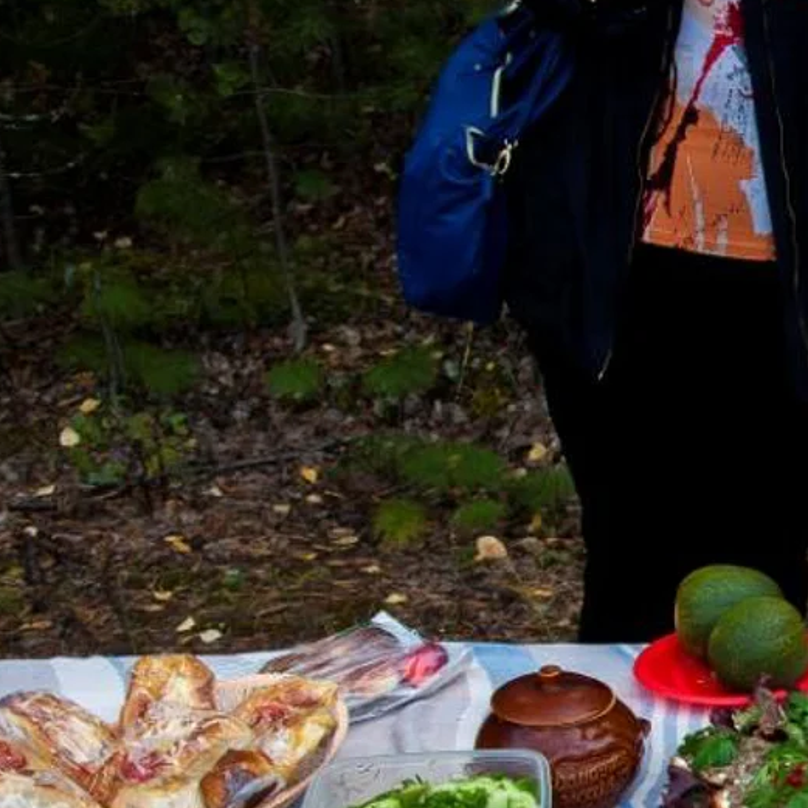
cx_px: 1050
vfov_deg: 19.3
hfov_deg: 18.2
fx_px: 2350
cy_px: 630
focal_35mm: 89
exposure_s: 1/250
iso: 250
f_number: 6.3
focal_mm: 26
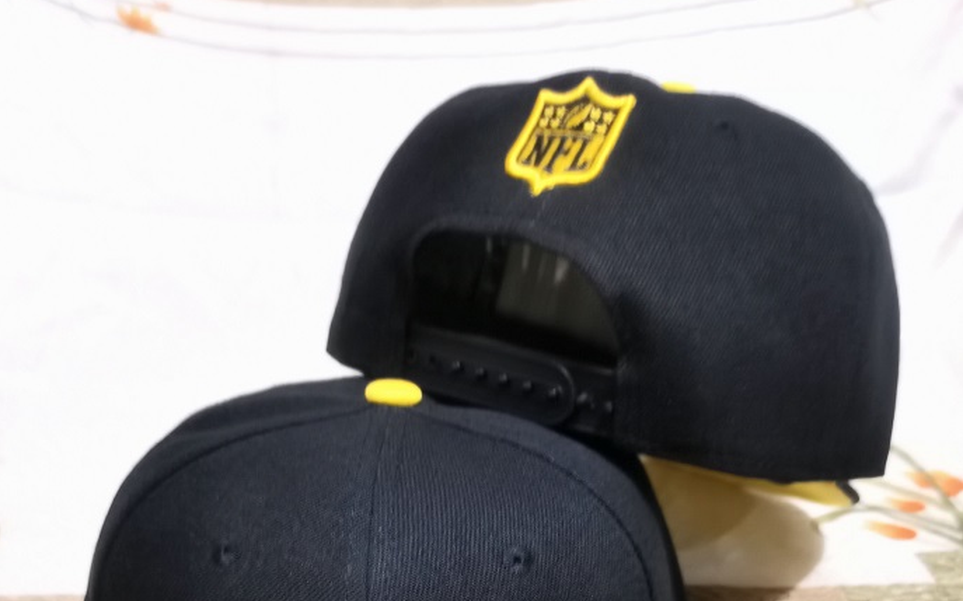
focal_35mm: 37
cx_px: 479
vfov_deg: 31.3
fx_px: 971
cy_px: 626
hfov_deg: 52.8
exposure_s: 4
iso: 400
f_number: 1.8
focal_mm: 5.58
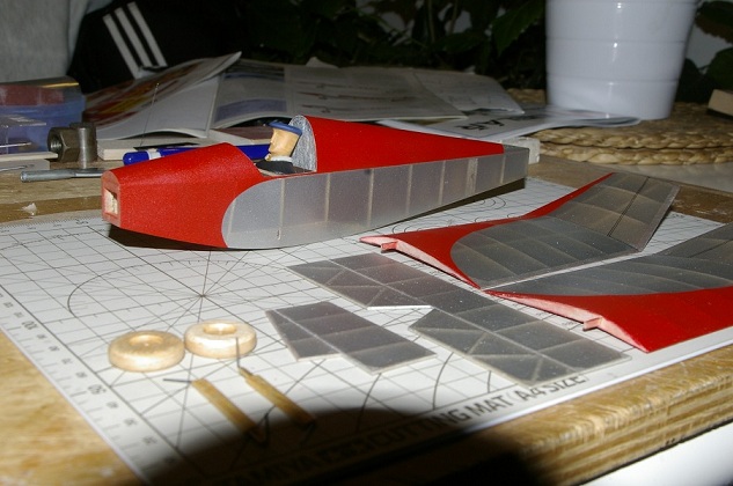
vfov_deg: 27.2
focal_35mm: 50
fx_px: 1006
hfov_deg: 40.0
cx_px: 366
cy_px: 243
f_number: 16
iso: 400
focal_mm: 33
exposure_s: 1/45
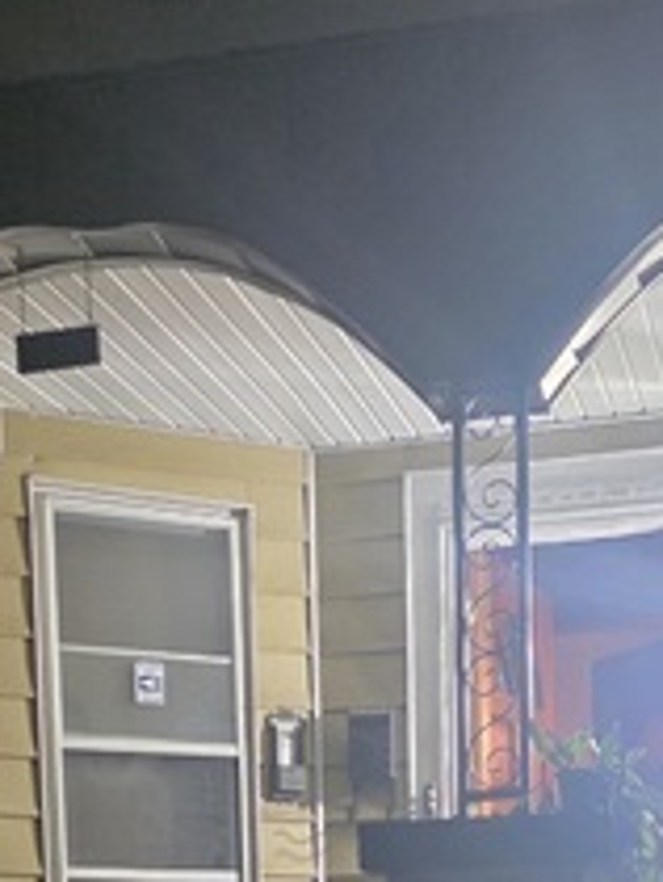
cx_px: 378
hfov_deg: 20.2
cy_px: 1174
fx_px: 1860
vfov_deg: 23.3
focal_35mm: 73
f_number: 1.7
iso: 2000
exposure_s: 1/120
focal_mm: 6.3
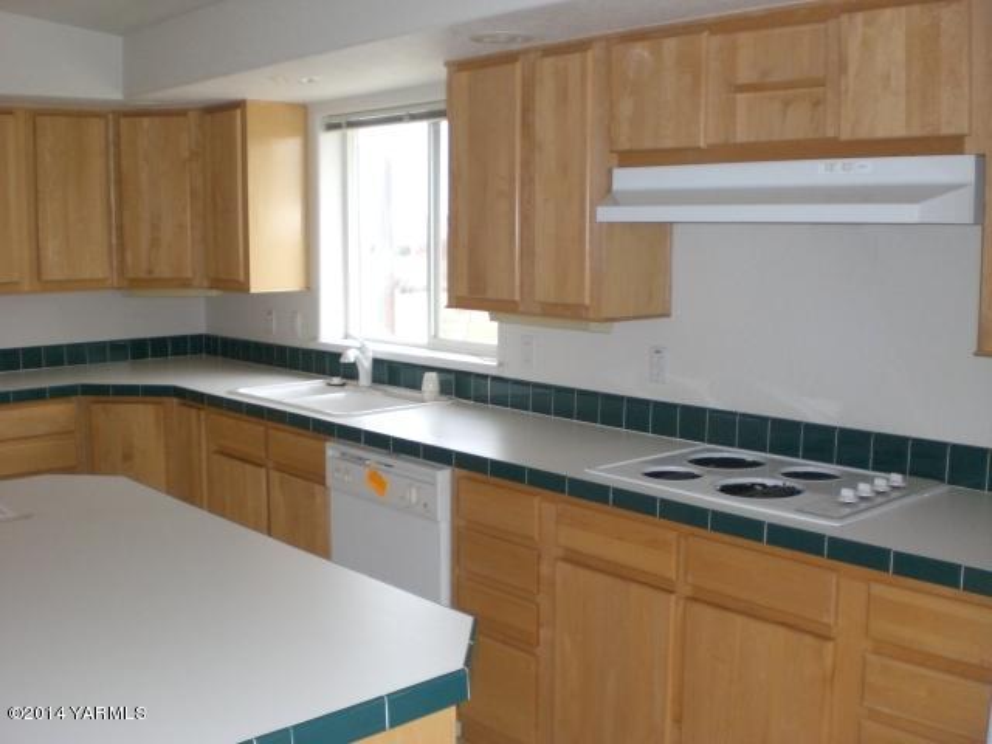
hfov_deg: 49.0
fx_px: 1089
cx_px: 496
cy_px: 372
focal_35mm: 38
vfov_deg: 37.7
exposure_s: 1/60
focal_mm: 6.3
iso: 200
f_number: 3.1
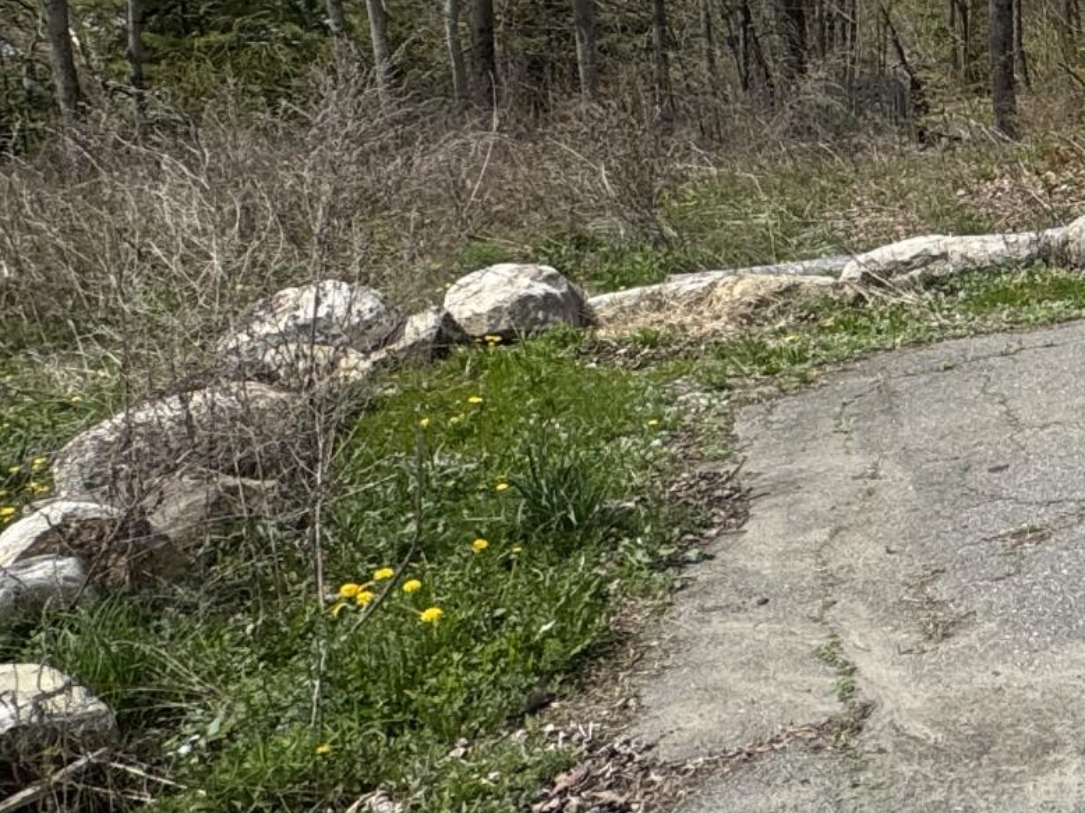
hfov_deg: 25.9
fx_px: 1692
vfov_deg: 25.9
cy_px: 46
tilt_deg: +0.3
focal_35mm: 54
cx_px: 1641
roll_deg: +3.3
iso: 50
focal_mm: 2.22
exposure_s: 1/1420
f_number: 2.2
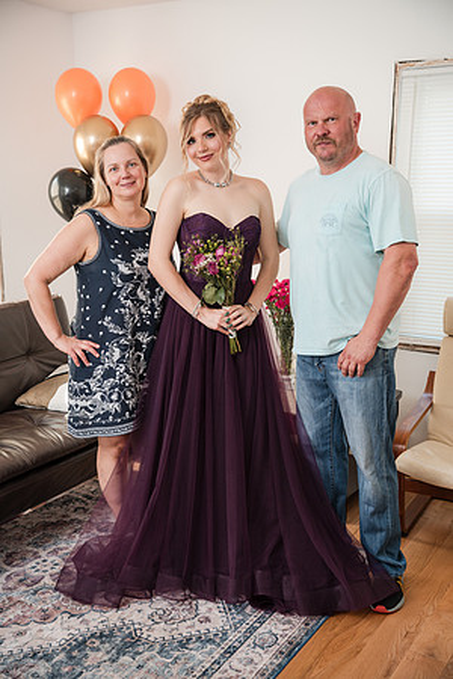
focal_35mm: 42
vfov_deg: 46.4
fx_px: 793
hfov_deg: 31.9
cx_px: 226
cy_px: 340
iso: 1000
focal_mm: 42
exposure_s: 1/250
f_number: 3.2
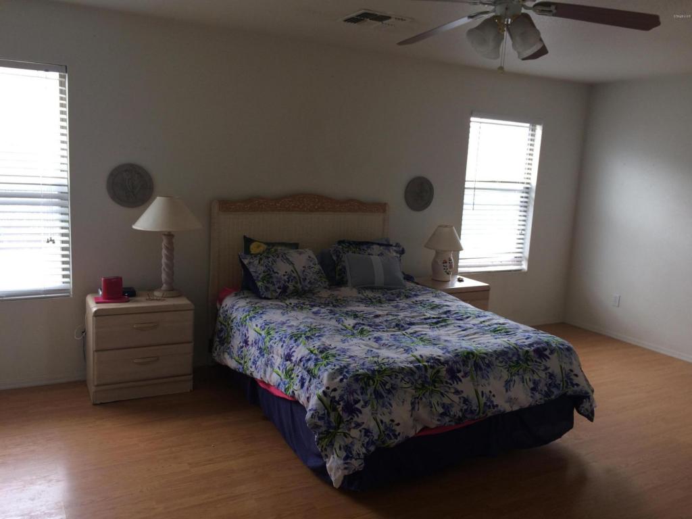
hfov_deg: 61.7
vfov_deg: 48.2
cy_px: 260
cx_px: 346
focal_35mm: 29
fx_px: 580
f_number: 2.2
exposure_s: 1/46
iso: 32
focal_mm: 4.15
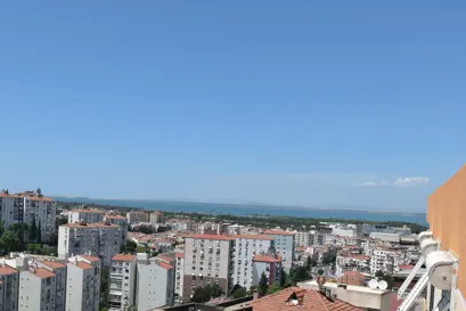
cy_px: 217
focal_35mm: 44
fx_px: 570
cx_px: 142
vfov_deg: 30.2
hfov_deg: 43.6
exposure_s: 1/250
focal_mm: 20
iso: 100
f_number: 8
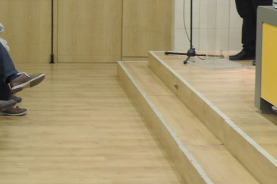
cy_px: 1
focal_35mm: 85
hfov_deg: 23.4
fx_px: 654
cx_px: 41
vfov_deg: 15.8
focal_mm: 7.1
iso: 400
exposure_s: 1/25
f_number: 3.3
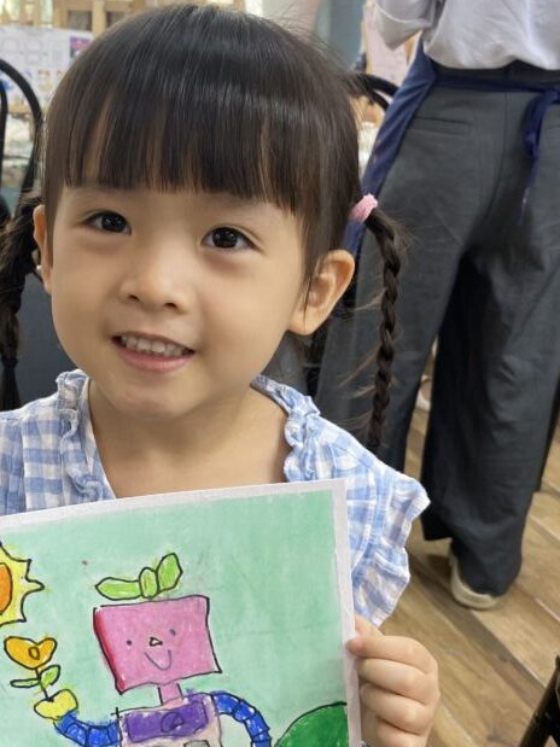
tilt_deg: -22.9
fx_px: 906
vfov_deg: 44.7
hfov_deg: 33.5
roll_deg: -3.5
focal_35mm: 42
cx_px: 124
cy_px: 414
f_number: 1.8
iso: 125
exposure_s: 1/100
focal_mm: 4.25
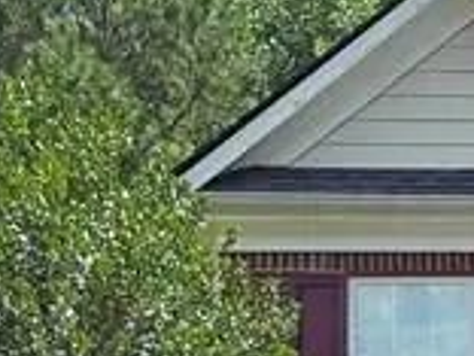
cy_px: 806
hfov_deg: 11.7
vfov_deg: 9.0
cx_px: 951
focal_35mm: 151
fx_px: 2068
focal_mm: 6.3
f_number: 1.7
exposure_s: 1/504
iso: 10
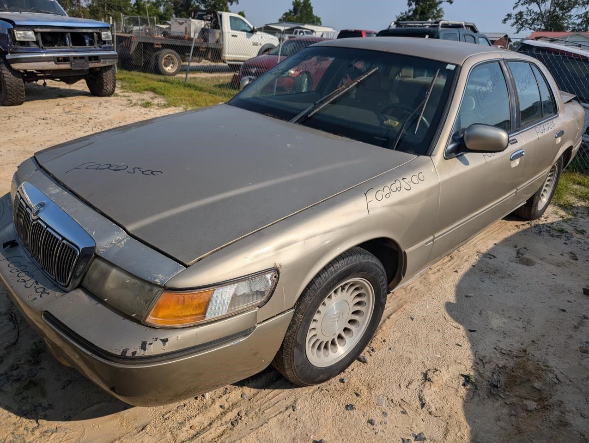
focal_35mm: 24
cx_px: 294
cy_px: 222
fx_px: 409
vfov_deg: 56.9
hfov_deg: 71.5
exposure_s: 1/2941
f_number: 1.68
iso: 21
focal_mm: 6.9
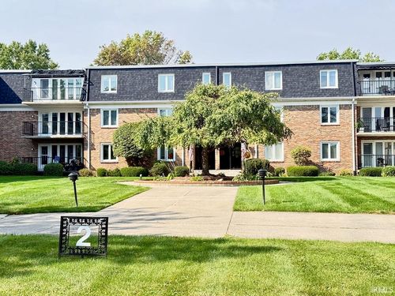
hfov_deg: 39.7
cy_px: 148
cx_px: 198
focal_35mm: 48
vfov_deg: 30.3
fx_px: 548
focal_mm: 6.76
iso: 100
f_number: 1.78
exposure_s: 1/1353
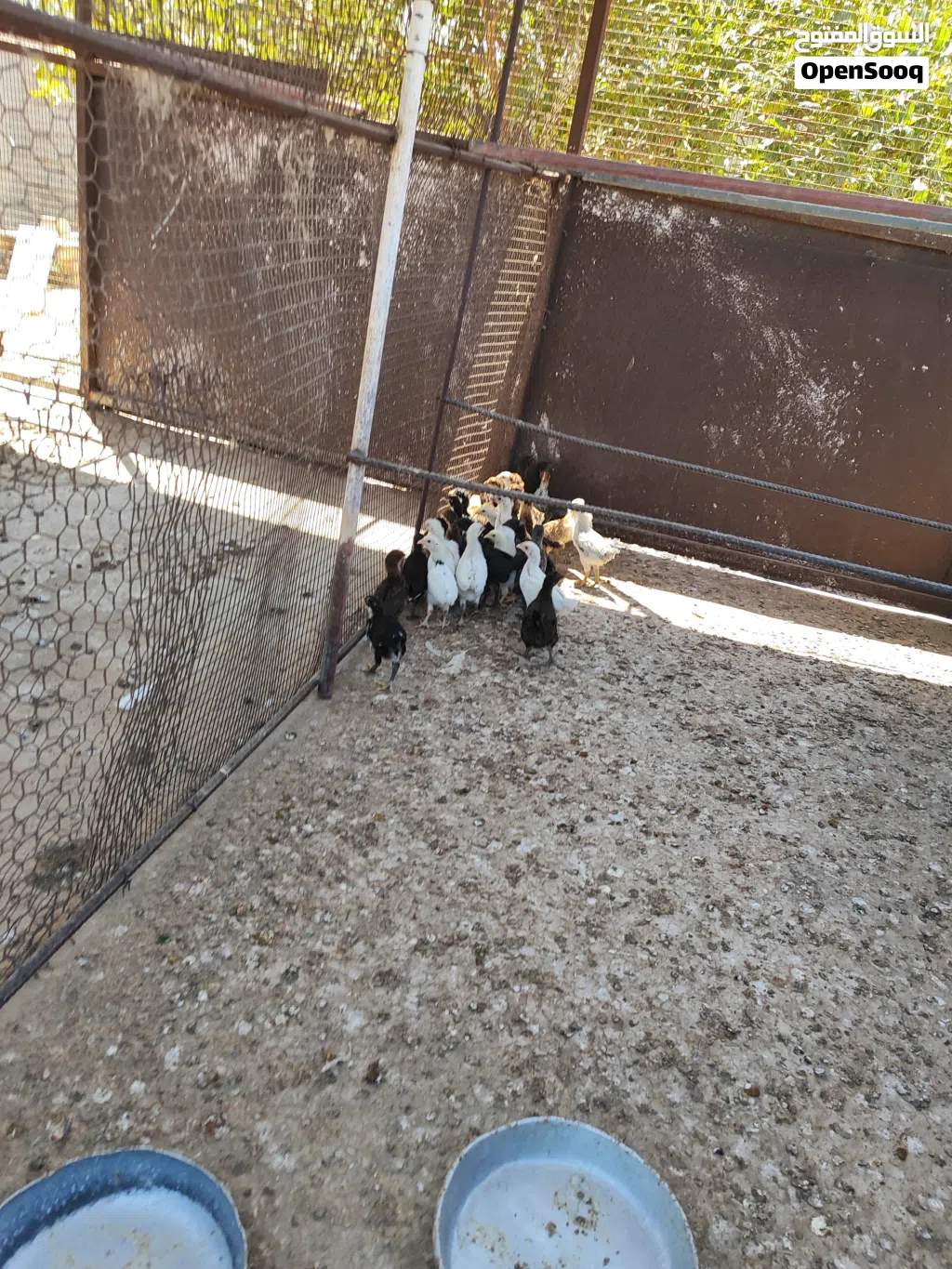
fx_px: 880
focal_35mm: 24
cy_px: 634
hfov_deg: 56.8
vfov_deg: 71.6
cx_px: 476
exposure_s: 1/100
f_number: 1.89
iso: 92
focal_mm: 5.89
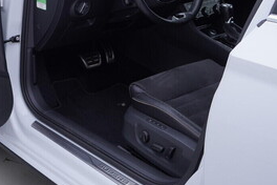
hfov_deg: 26.1
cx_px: 24
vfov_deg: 17.8
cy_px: 6
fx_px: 577
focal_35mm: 75
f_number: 3.5
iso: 125
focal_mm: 24
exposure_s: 1/60
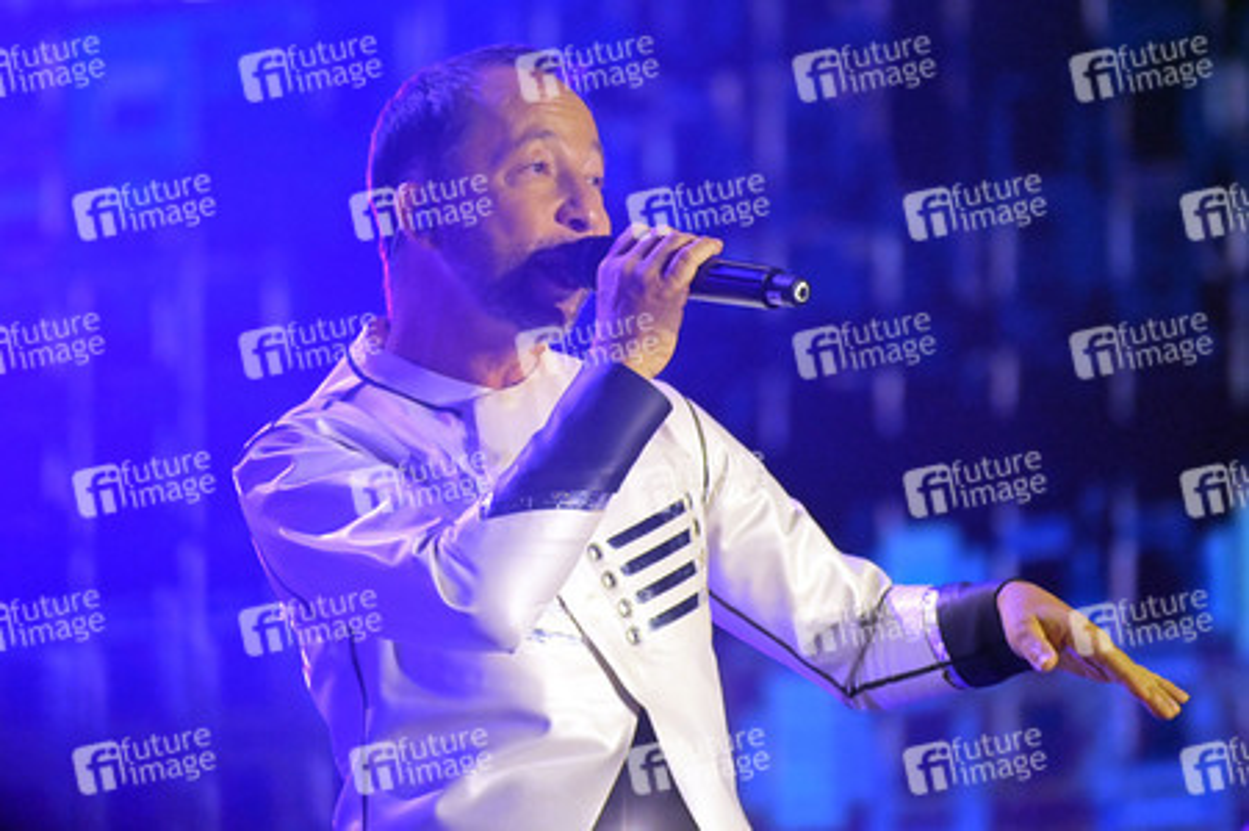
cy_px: 416
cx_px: 624
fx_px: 17334
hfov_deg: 4.1
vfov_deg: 2.7
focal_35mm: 500
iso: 12800
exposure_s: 1/800
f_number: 5.6
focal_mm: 500
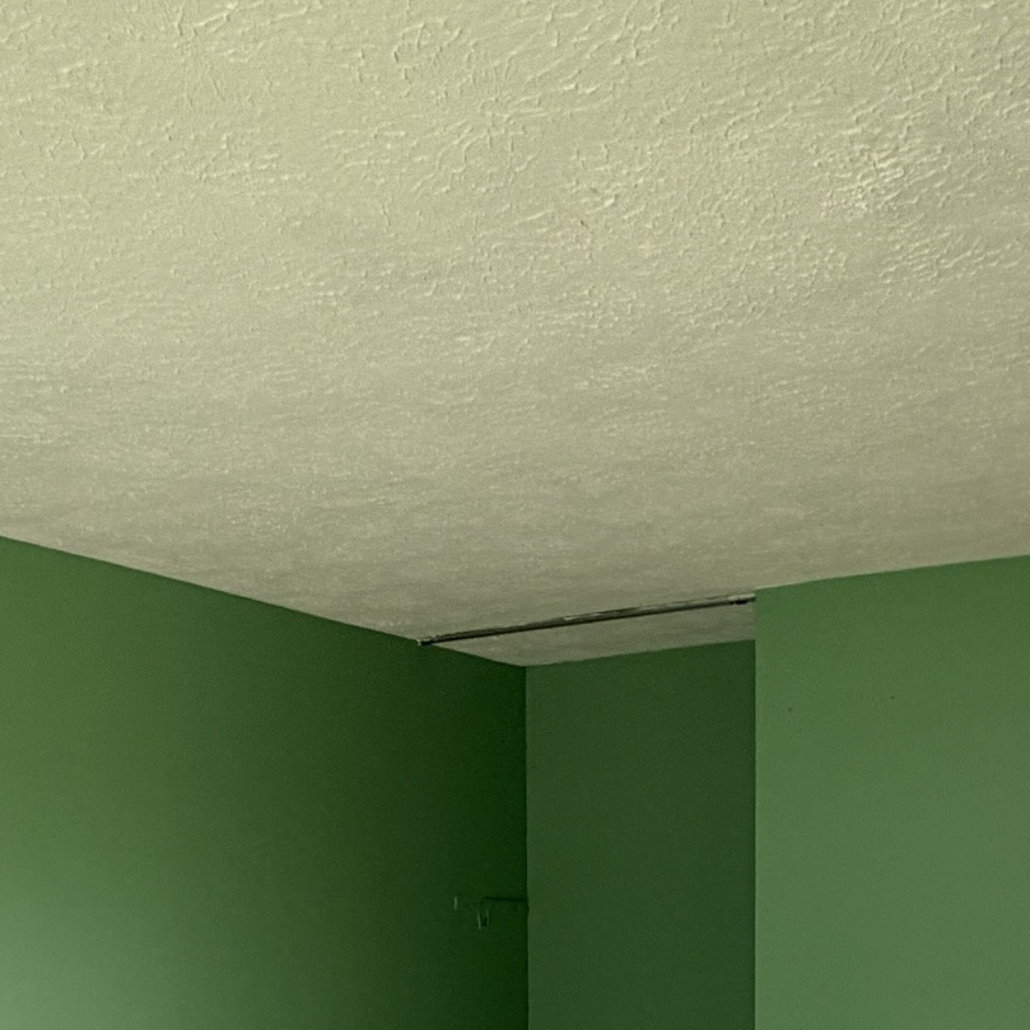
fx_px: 1582
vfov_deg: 32.9
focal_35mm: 47
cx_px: 321
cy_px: 1049
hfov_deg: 35.6
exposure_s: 1/121
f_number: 2.2
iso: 160
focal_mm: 2.22
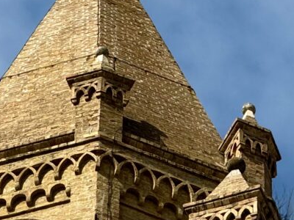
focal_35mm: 461
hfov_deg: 4.3
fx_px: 3915
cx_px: 20
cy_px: 155
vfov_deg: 3.2
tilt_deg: +50.2
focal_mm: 15.66
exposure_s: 1/2212
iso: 50
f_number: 2.8
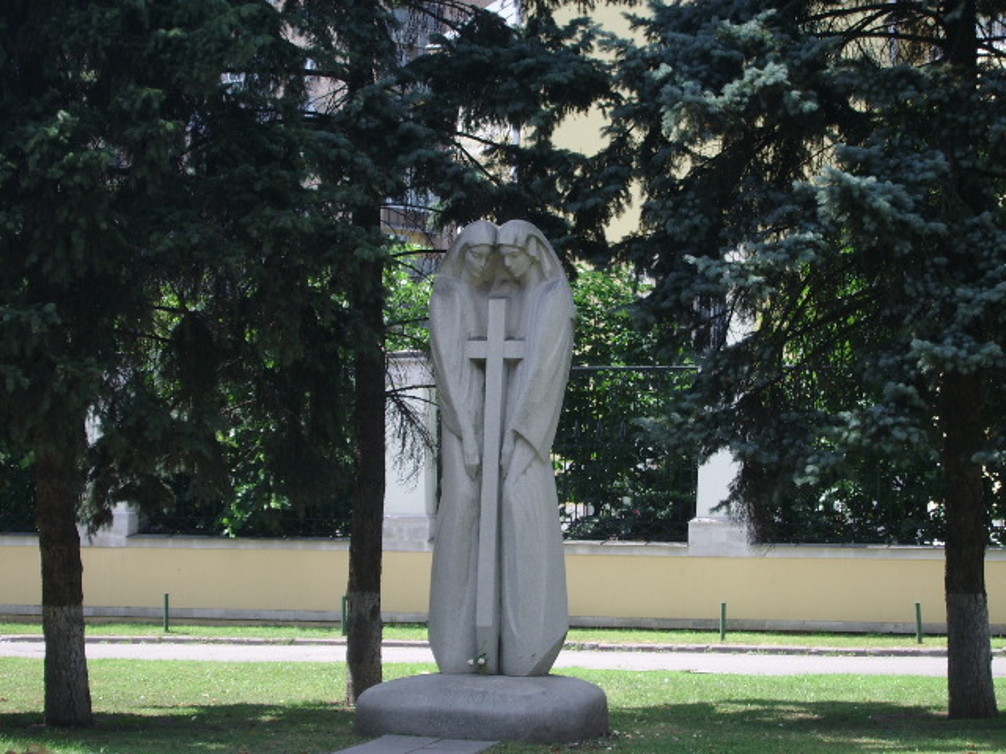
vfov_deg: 14.4
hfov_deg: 19.1
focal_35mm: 103
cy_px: 377
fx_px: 2993
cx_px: 503
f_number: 4.9
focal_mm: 17.14
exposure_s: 1/229
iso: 50
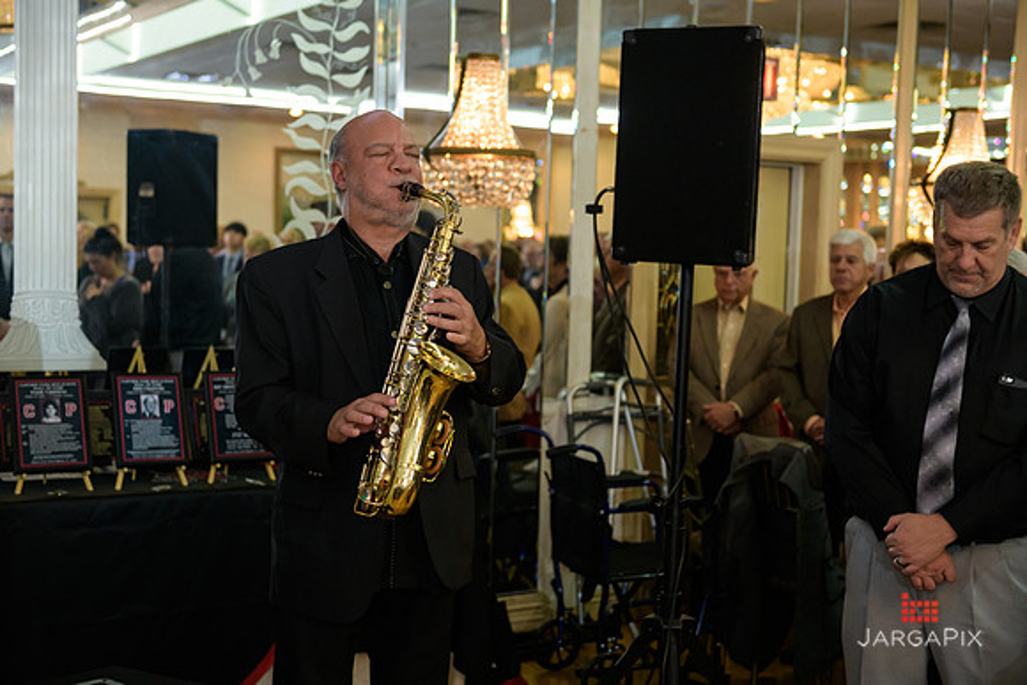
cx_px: 514
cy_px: 342
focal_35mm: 50
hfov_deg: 39.6
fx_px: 1427
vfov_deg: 27.0
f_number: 3.2
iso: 1000
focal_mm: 50
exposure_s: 1/125
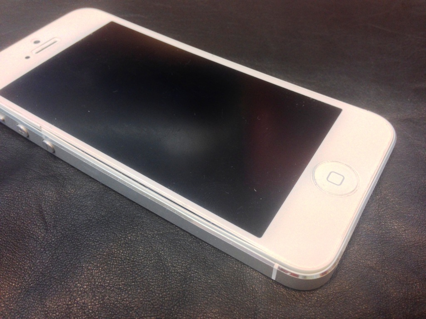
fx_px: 406
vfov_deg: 42.9
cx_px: 213
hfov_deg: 55.4
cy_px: 160
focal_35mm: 33
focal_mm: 4.12
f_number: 2.4
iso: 64
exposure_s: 1/20
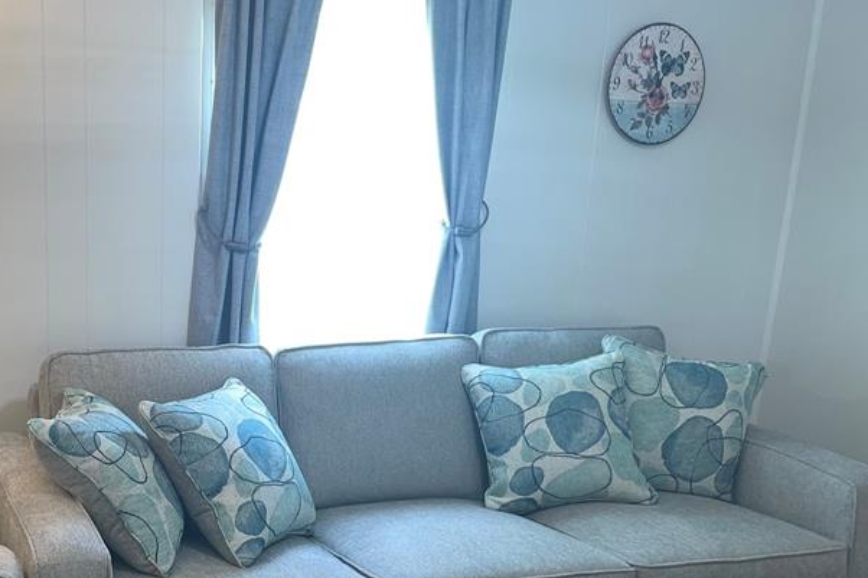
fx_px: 1109
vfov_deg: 28.9
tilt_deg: -14.8
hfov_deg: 41.8
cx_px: 245
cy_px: 415
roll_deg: -1.9
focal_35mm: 46
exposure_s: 1/27
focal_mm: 4.2
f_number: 1.6
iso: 50
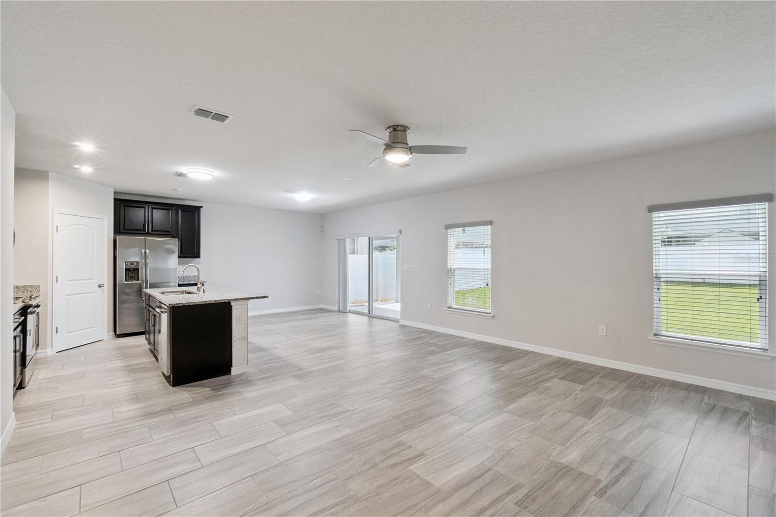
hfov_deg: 100.4
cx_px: 388
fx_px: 323
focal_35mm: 15
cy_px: 258
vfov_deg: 77.3
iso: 1600
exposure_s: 1/10
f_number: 11
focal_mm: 10
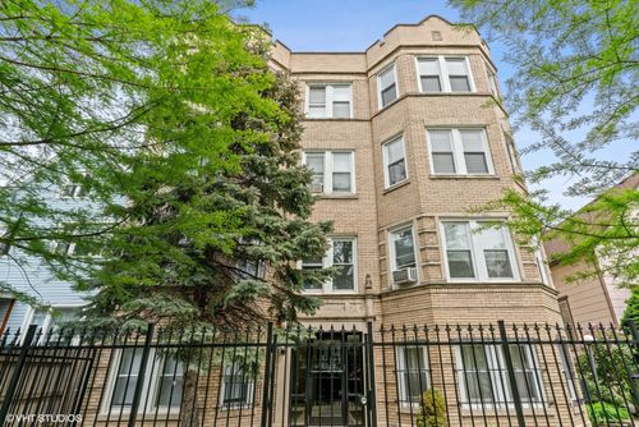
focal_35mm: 18
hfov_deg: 90.0
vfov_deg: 67.5
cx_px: 320
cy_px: 214
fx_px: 320
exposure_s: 1/200
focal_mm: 18
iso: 320
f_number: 8
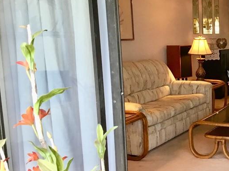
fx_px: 404
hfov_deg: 30.0
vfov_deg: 24.0
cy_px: 108
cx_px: 216
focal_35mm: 61
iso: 25
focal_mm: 3.3
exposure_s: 1/30
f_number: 2.4
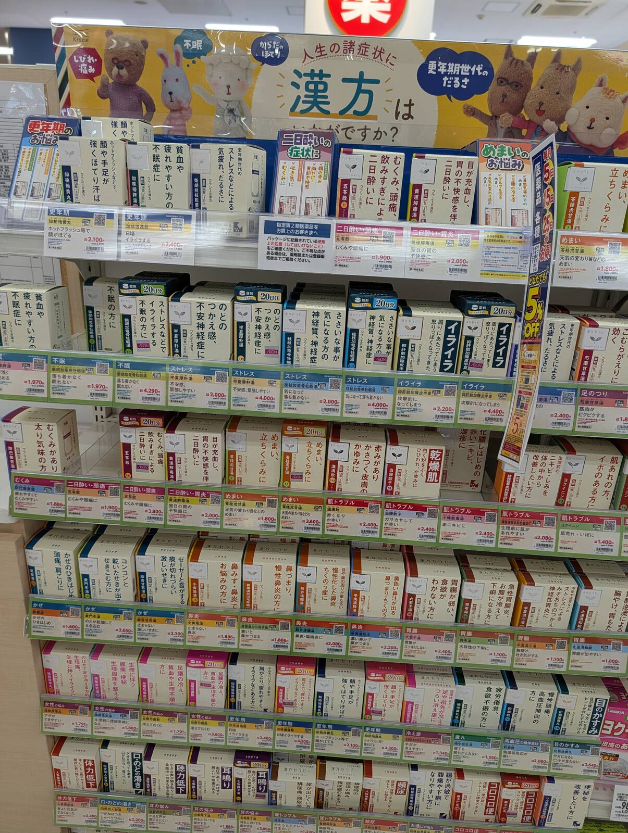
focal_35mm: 24
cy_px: 416
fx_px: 579
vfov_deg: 71.5
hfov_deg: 56.9
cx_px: 314
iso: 96
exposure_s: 1/120
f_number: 1.68
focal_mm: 6.9
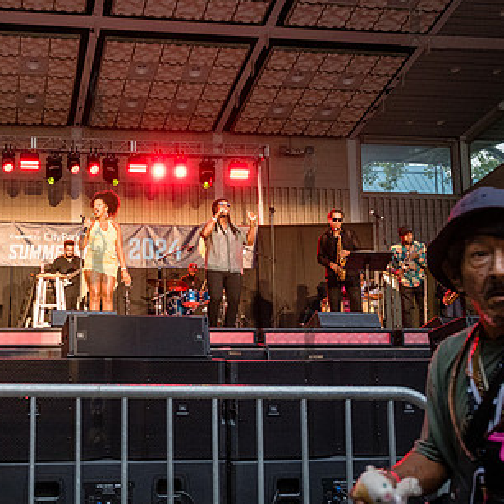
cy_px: 255
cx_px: 97
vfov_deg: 37.6
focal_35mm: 45
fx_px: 741
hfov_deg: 36.2
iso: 3200
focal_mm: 27
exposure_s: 1/320
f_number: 4
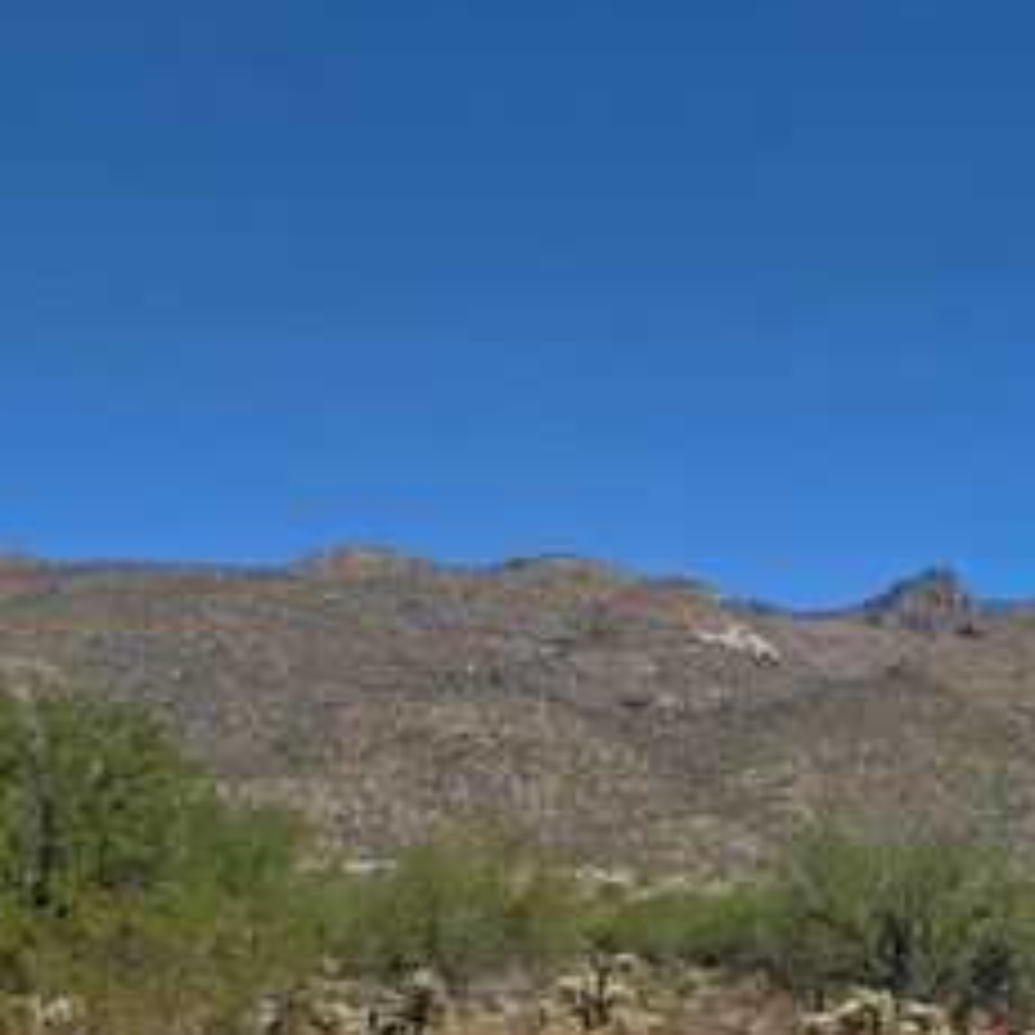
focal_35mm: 59
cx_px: 1053
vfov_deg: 26.3
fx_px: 1996
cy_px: 1195
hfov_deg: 27.3
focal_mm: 6.3
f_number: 1.7
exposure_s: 1/7944
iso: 80
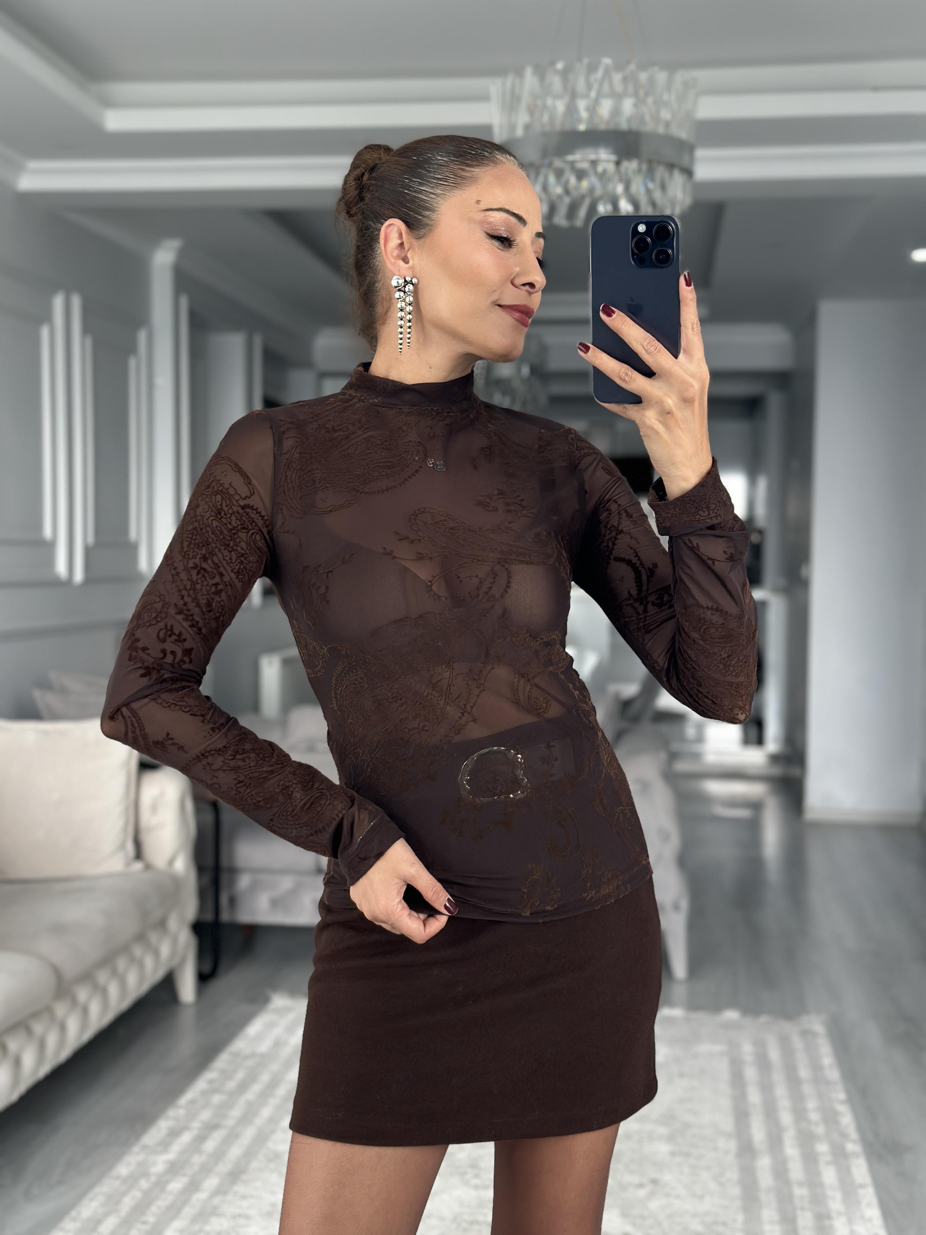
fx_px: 1712
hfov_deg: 30.3
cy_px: 618
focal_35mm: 48
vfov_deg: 39.7
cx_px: 463
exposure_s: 1/80
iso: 125
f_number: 1.78
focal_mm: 6.86
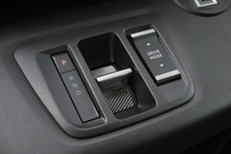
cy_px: 77
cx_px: 116
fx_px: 404
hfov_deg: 31.9
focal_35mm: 63
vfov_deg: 21.6
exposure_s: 1/40
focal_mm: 42
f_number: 9
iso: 1600
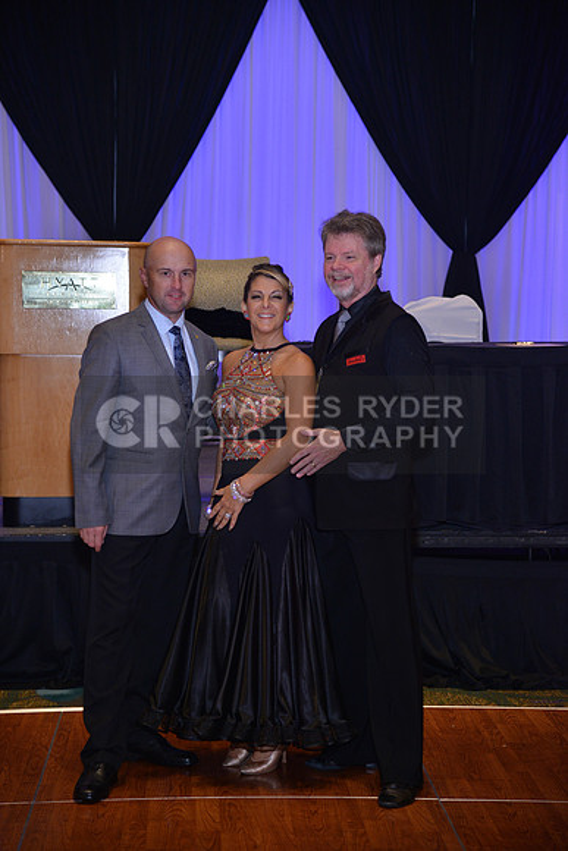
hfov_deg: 16.7
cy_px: 426
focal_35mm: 82
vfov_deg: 24.8
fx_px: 1939
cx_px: 284
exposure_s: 1/250
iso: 1000
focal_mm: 82
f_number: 4
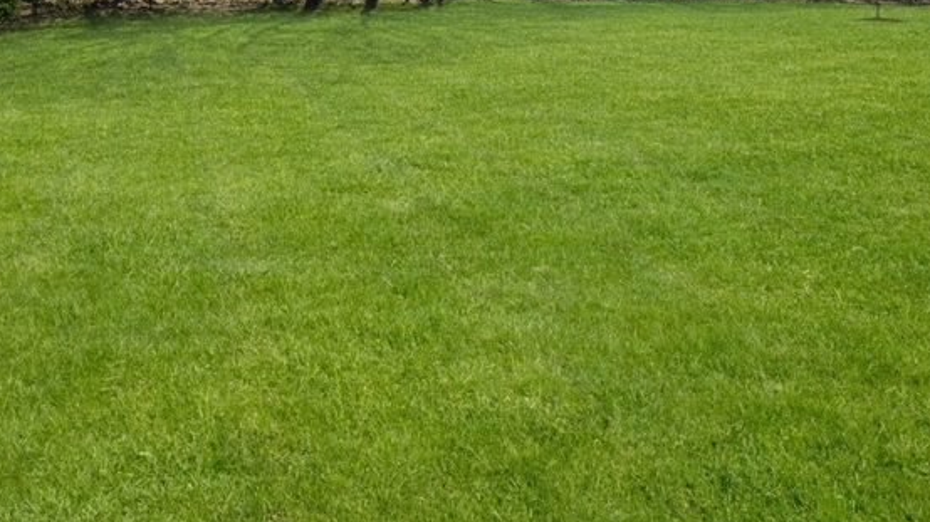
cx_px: 606
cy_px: -41
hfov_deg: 61.4
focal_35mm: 31
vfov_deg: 33.3
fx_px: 764
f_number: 9
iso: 800
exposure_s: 1/640
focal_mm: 16
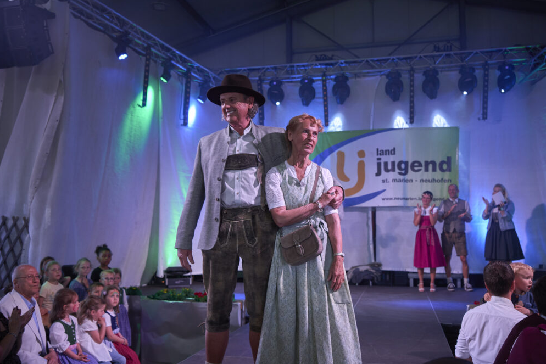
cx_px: 271
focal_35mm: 34
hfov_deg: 55.8
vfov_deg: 38.9
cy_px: 185
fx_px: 516
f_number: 4
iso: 1250
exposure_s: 1/320
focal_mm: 33
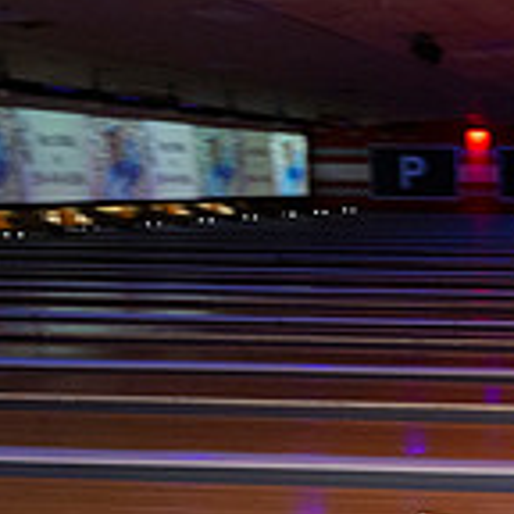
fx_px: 1378
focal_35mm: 82
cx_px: 689
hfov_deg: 19.3
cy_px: 587
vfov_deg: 20.0
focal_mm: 24
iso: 2000
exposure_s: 1/100
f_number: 5.6
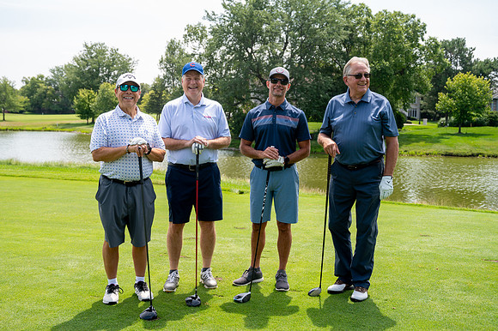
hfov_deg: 46.4
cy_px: 166
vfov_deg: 31.8
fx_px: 581
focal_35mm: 42
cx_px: 249
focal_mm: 42
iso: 250
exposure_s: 1/640
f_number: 5
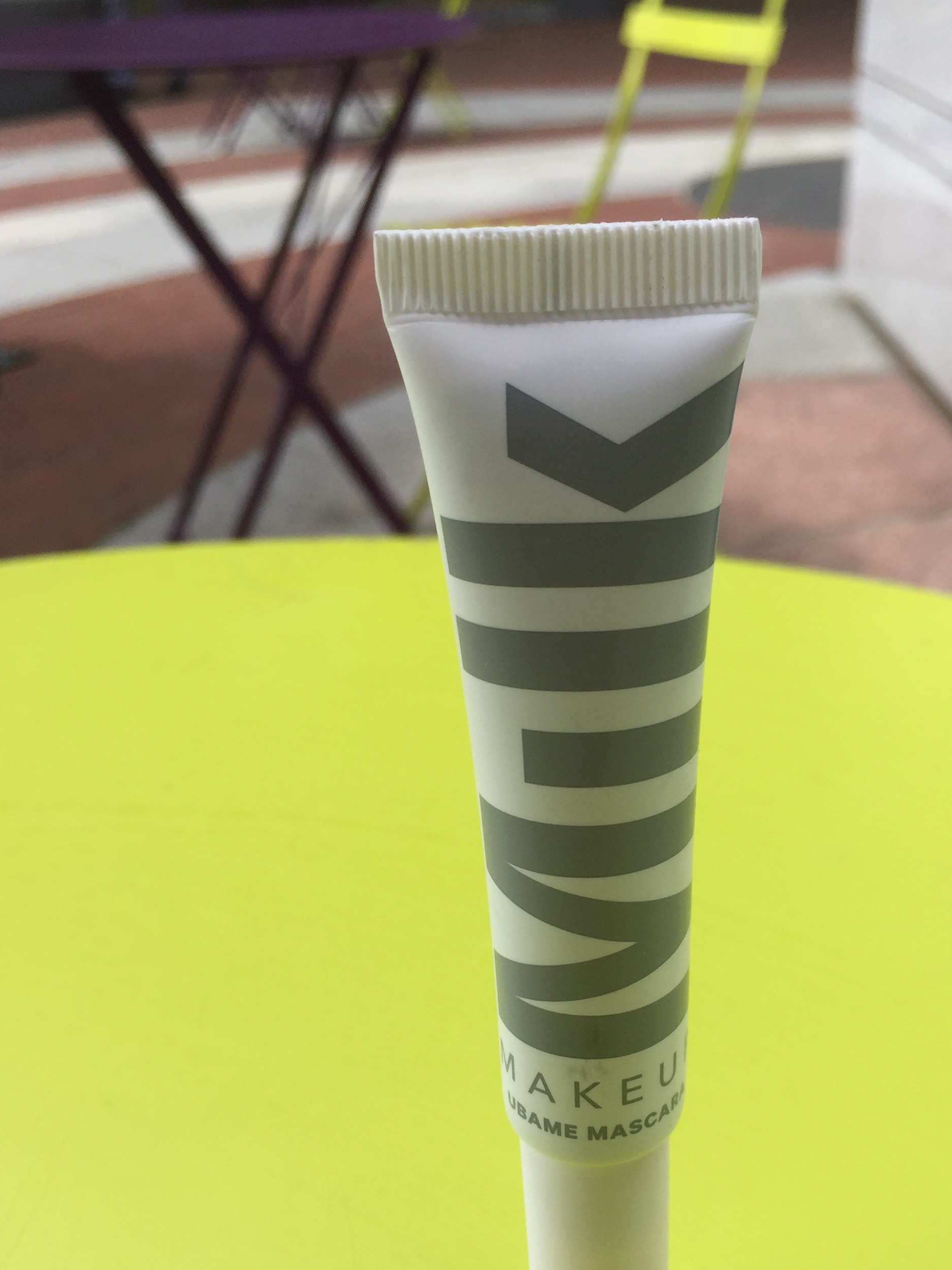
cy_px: 785
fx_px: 1394
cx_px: 586
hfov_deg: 37.5
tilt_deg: -30.1
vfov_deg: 48.6
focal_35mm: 38
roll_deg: +2.7
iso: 32
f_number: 2.2
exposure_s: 1/1041
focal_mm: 4.15
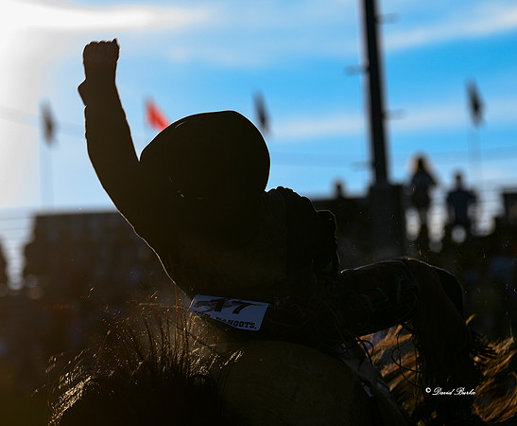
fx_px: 3367
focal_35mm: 218
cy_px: 188
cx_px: 223
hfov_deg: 8.8
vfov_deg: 7.2
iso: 100
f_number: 4
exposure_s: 1/1000
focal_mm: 170
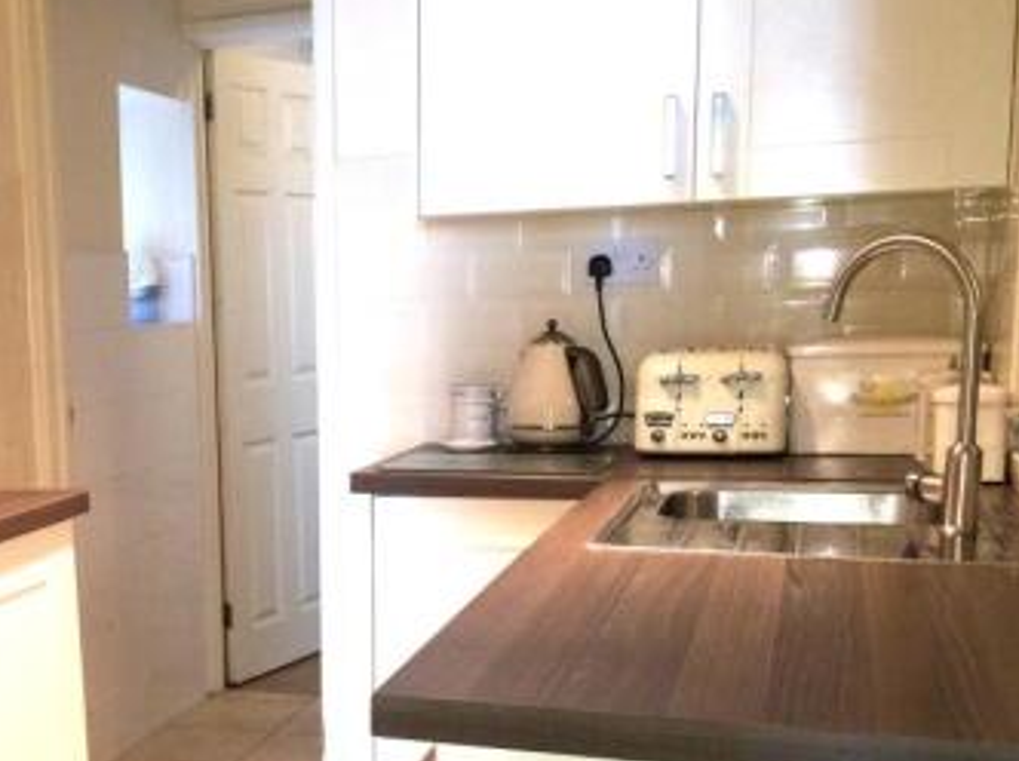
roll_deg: +2.3
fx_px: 1499
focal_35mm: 51
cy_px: 548
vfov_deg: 28.2
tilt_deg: -9.3
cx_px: 204
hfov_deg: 36.3
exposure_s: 1/33
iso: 125
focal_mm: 4.15
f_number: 2.2
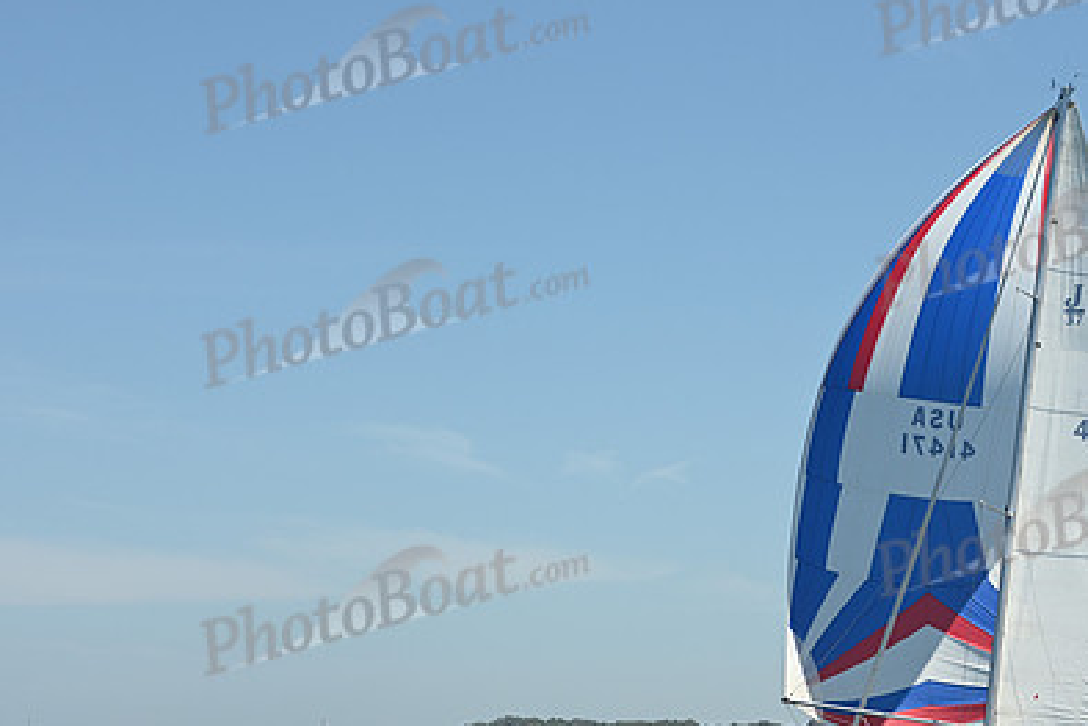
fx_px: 3114
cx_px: 735
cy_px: 421
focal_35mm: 103
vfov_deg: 13.3
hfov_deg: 19.7
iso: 320
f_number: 8
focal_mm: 70
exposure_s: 1/1000
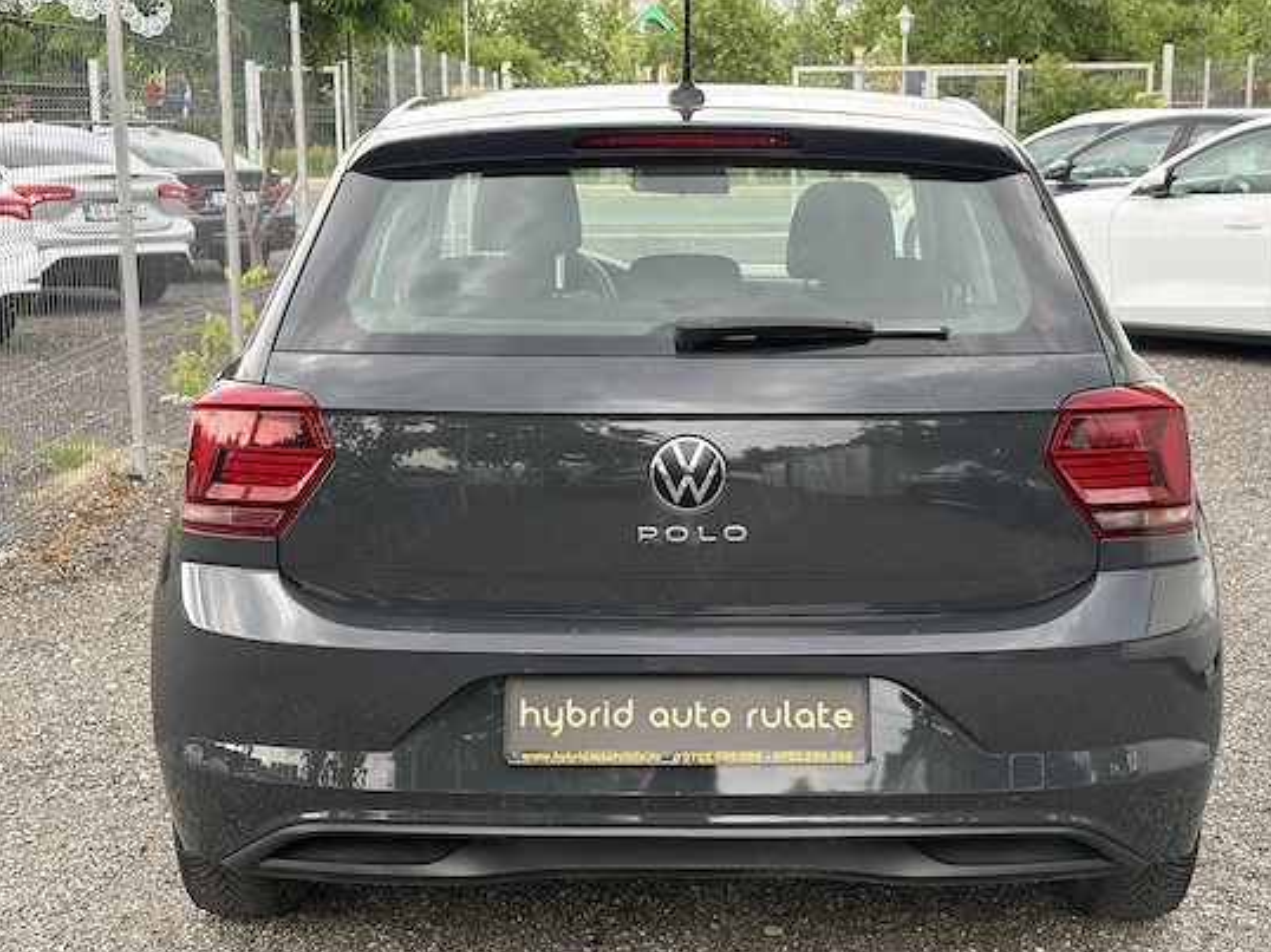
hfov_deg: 33.2
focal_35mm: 58
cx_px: 666
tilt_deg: -10.6
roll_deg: +0.6
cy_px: 489
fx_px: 2129
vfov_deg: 25.2
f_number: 1.6
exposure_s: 1/350
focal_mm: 5.96
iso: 40
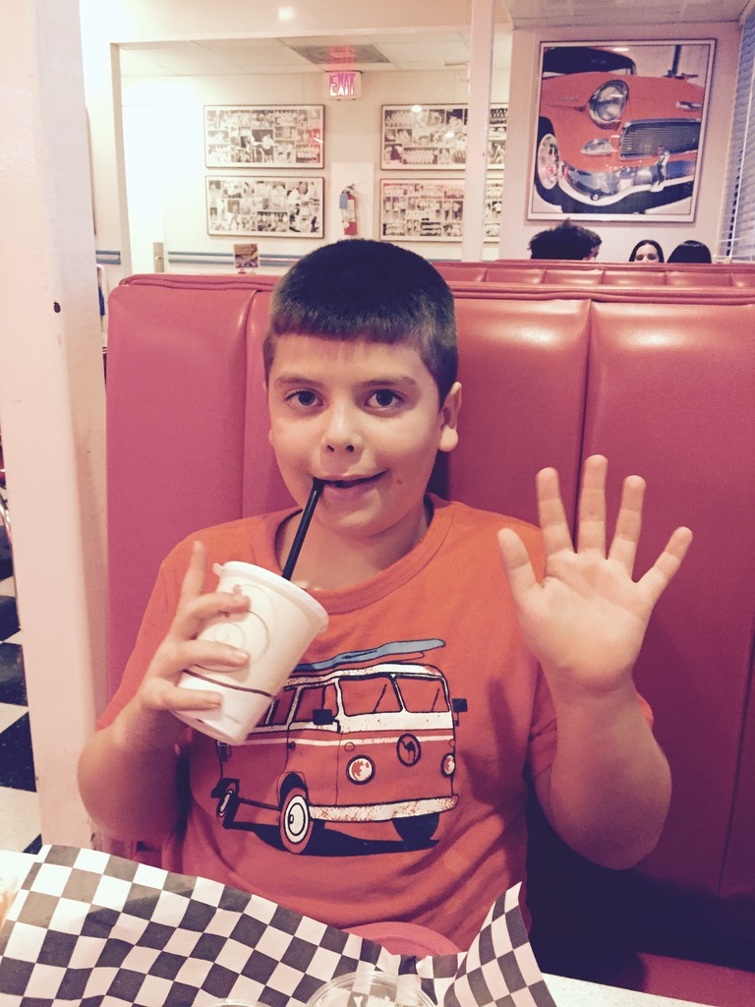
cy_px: 504
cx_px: 378
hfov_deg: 48.2
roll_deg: -1.7
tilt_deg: -16.4
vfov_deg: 61.7
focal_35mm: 29
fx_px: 843
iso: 400
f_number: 2.2
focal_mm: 4.15
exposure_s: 1/15
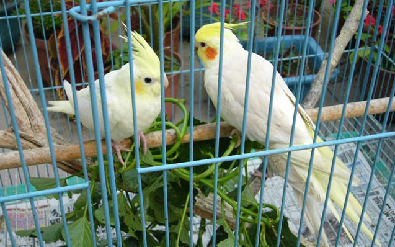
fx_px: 527
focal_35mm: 49
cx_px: 197
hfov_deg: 41.1
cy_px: 117
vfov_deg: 26.3
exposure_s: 1/80
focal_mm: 7.6
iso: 100
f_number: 3.2
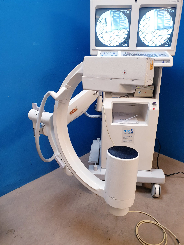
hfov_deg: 53.1
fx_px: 184
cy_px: 122
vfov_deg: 67.3
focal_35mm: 26
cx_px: 92
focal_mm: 4.3
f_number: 2.4
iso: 200
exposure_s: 1/50
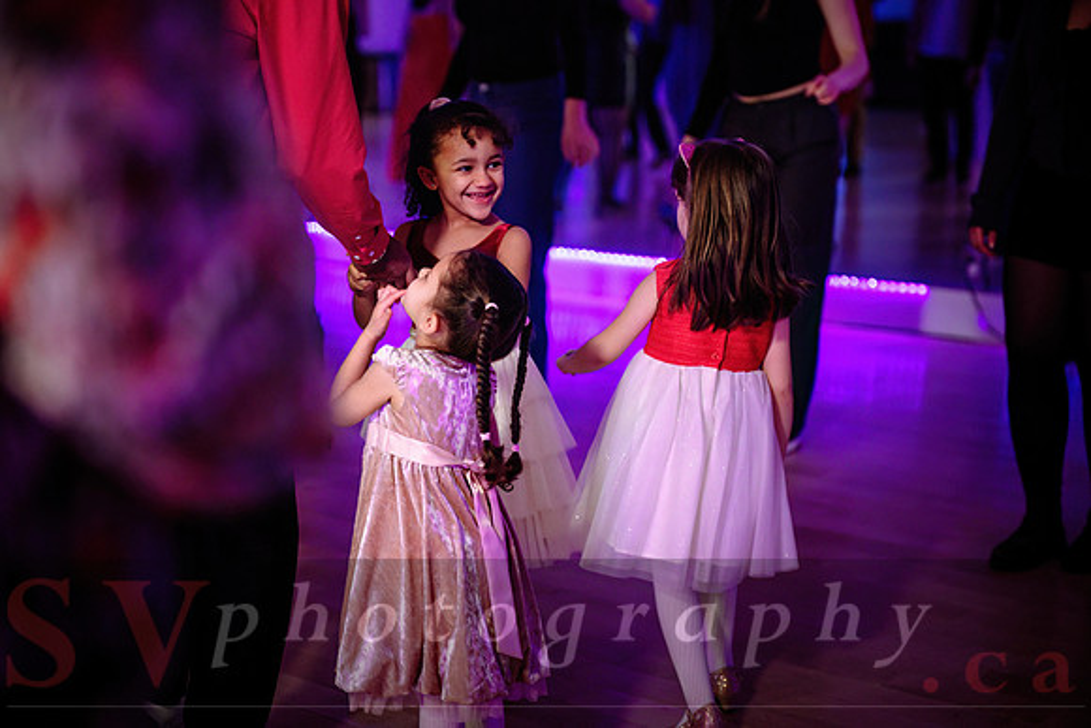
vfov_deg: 21.6
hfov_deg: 31.9
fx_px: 1910
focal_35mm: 63
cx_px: 546
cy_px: 364
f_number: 2
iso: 2000
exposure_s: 1/200
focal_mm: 63
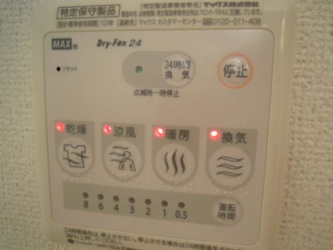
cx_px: 166
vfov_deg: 49.7
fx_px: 269
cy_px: 125
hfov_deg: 63.4
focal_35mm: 28
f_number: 2.7
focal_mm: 5
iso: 280
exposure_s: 1/30
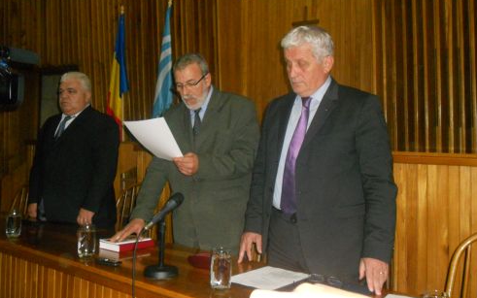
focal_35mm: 41
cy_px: 137
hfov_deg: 48.2
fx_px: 533
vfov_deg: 31.2
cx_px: 241
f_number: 3.9
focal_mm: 6.9
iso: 640
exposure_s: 1/30
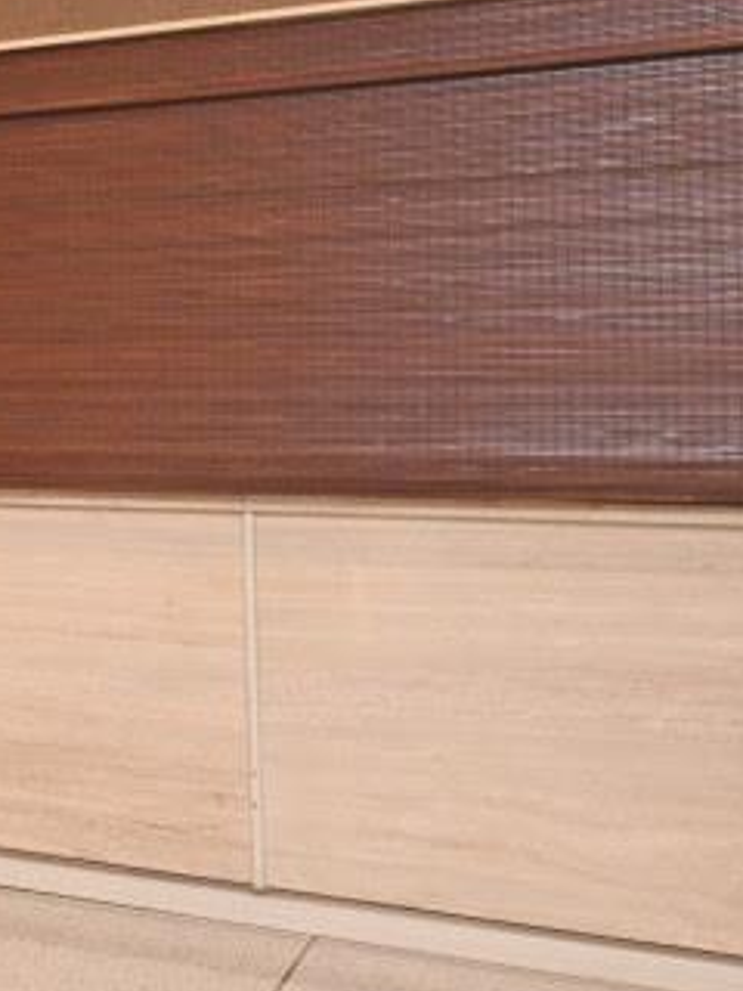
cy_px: 359
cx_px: -740
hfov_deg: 17.1
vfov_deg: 30.6
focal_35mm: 63
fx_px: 1803
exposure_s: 1/60
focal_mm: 14
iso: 1400
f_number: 4
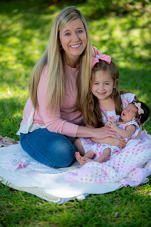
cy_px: 114
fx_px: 883
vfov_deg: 14.7
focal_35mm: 140
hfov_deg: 9.8
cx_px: 76
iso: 100
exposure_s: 1/250
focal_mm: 140
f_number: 2.8
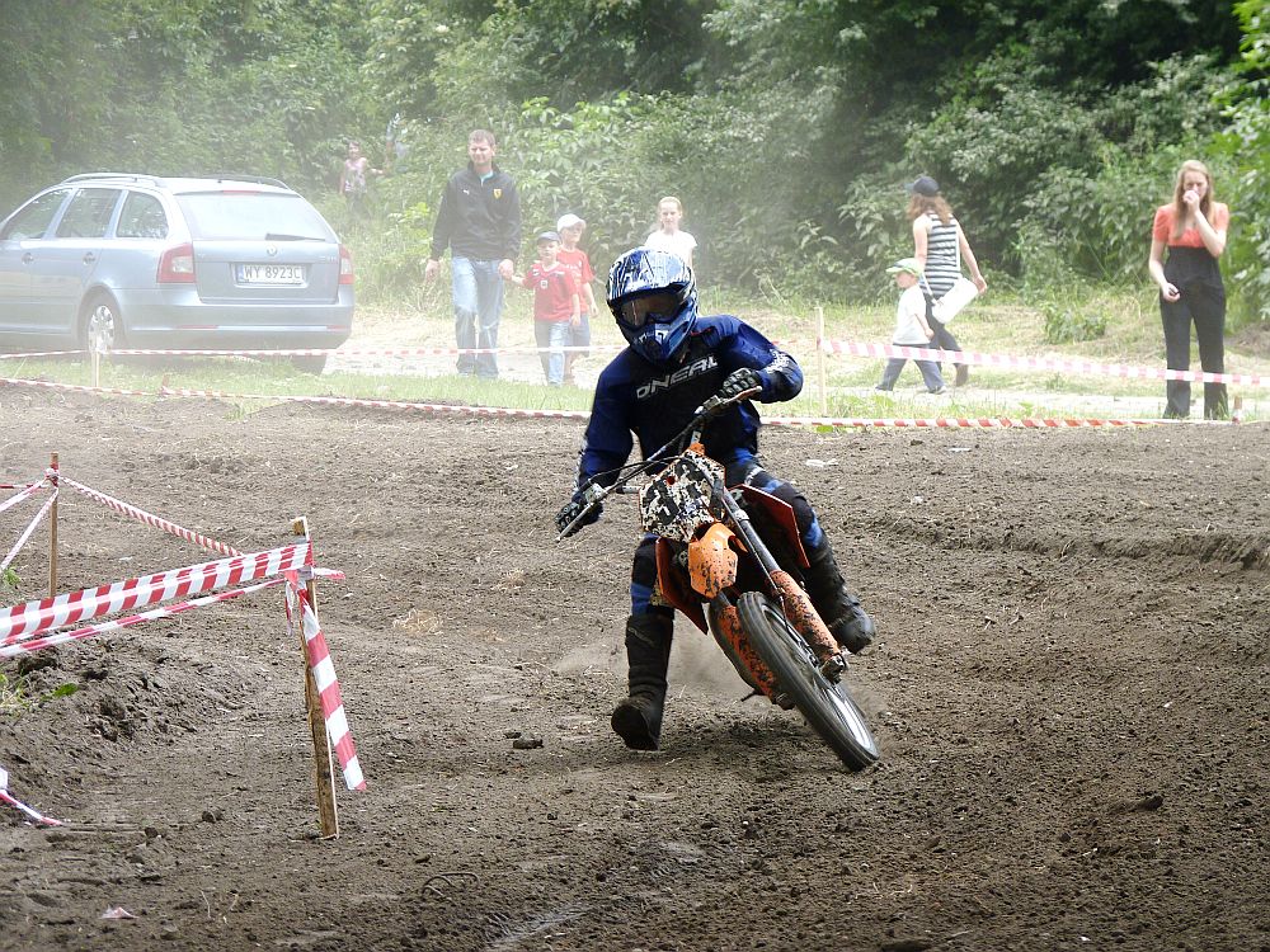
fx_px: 7668
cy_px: 476
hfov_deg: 9.5
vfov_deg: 7.1
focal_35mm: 209
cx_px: 635
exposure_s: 1/125
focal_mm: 37.1
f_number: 4
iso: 80
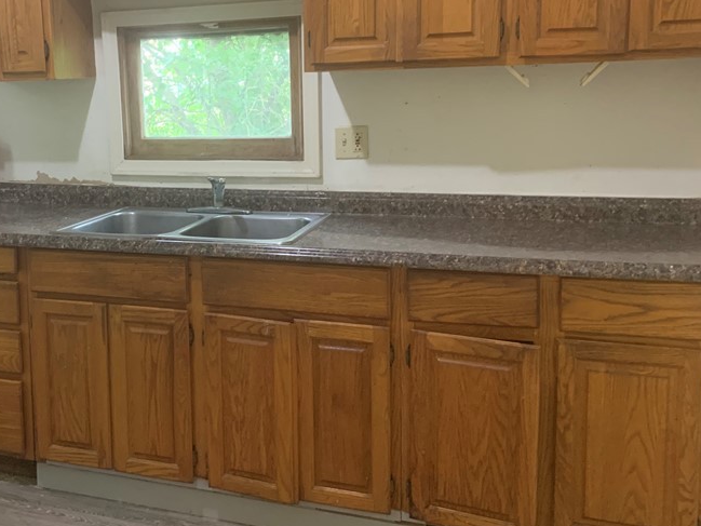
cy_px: 205
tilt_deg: -10.8
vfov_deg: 35.0
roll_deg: +2.8
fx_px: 830
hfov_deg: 44.8
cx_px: 210
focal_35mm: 41
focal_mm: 4.25
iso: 400
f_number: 1.8
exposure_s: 1/40
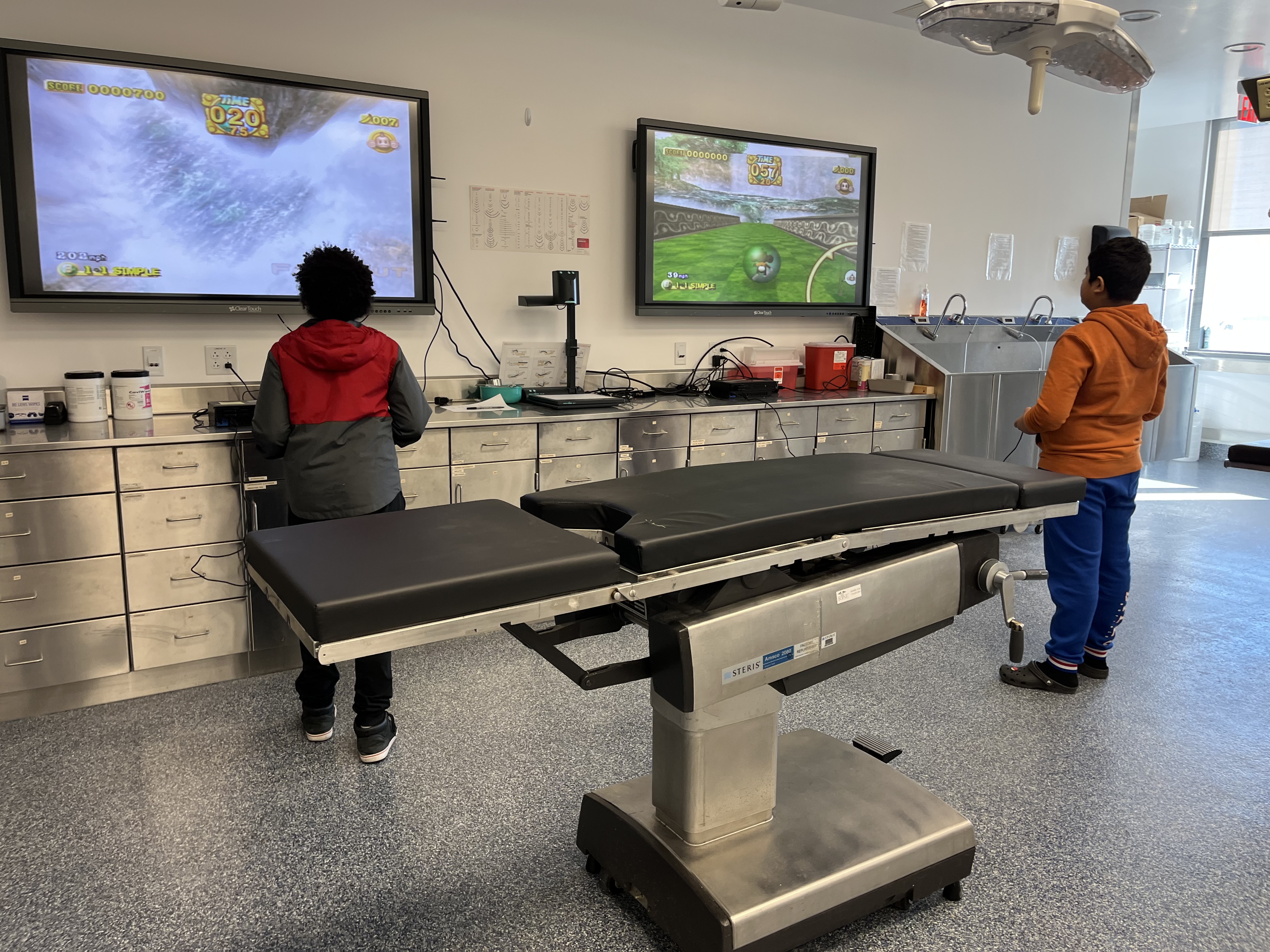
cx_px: 635
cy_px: 476
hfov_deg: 67.3
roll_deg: -0.5
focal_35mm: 26
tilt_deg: -11.0
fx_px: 954
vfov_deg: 53.1
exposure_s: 1/120
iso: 80
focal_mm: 5.1
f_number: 1.6
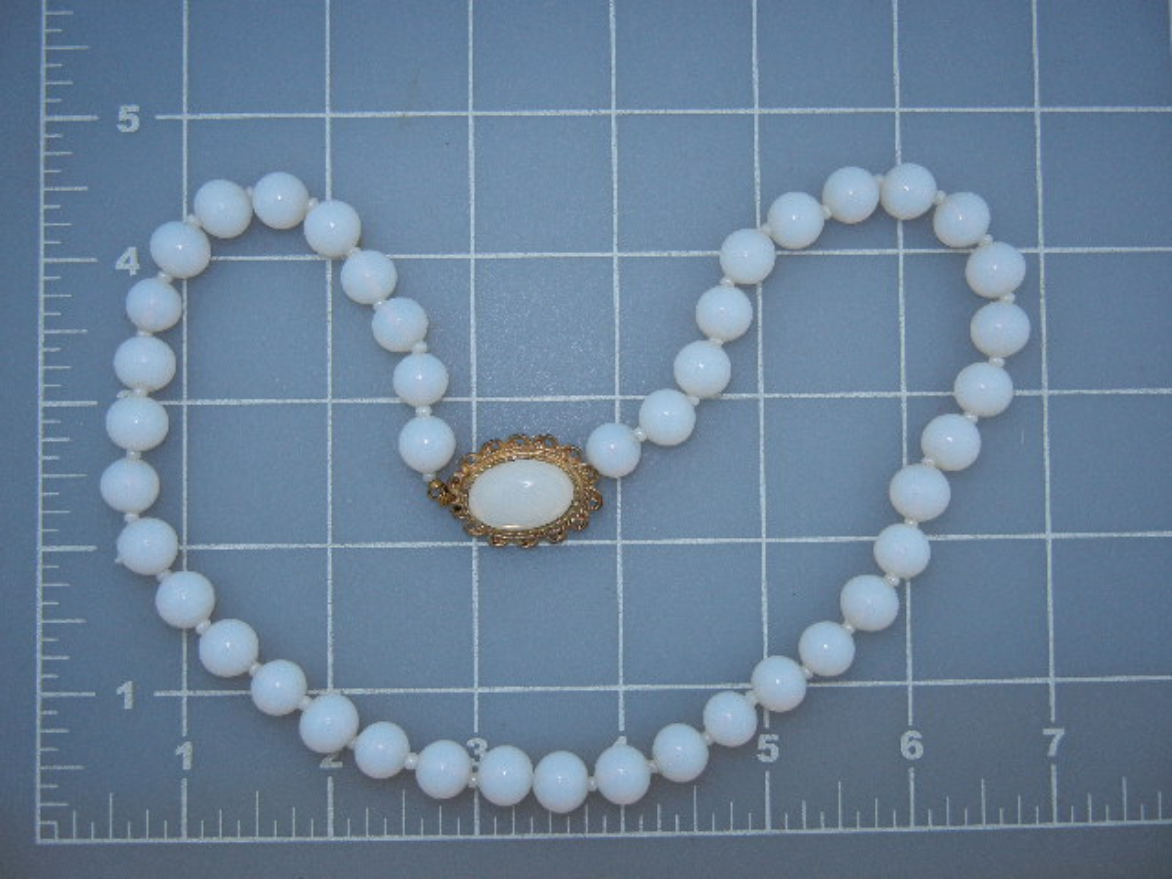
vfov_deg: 41.8
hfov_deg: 54.0
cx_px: 586
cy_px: 440
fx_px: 1151
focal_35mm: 34
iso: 200
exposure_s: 1/30
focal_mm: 6.2
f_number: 3.6
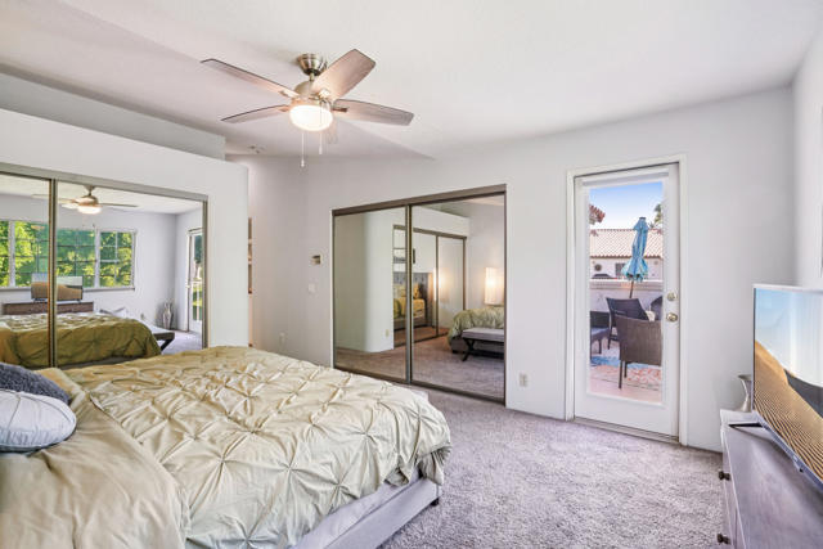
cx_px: 412
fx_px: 366
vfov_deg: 73.8
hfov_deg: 96.7
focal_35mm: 16
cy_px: 274
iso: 400
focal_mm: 16
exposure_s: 1/30
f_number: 8
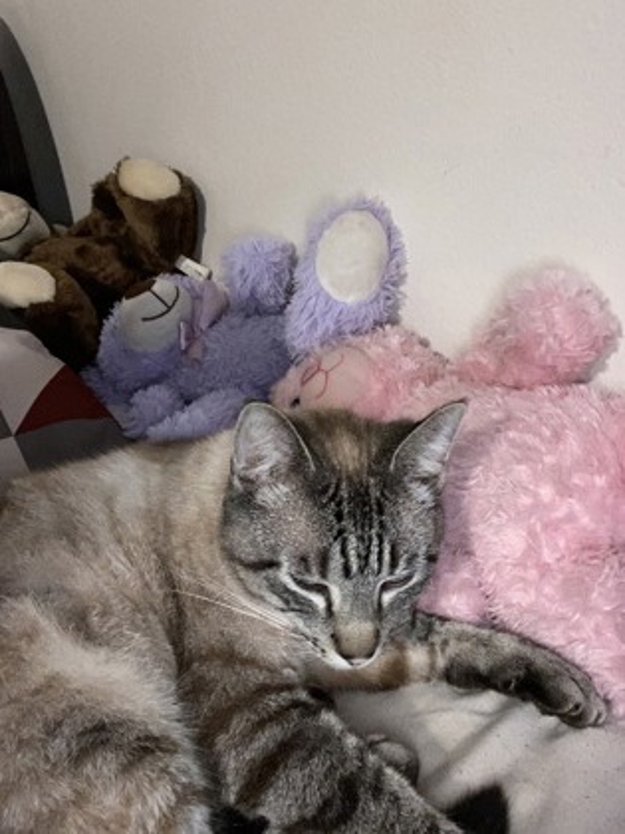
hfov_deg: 46.8
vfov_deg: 60.0
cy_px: 417
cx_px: 312
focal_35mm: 30
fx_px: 722
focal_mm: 2.71
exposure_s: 1/30
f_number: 2.2
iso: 200
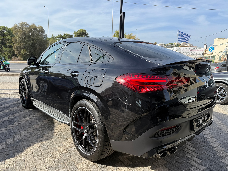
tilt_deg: -9.3
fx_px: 158
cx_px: 114
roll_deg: -1.8
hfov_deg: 71.6
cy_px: 86
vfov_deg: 56.8
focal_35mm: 24
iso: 80
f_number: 1.78
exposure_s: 1/2525
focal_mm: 6.76
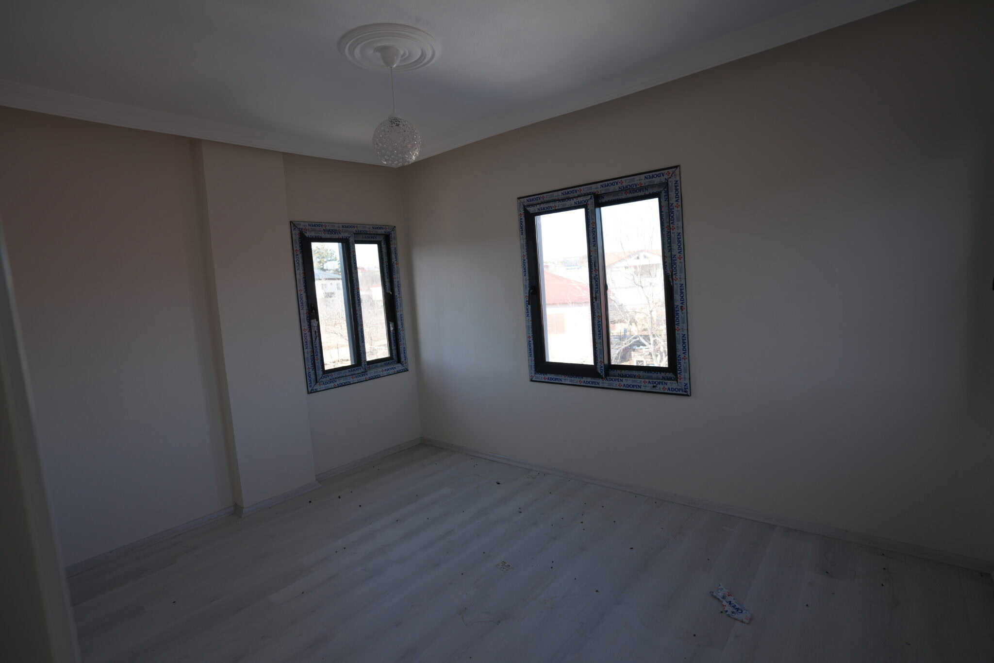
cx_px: 497
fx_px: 469
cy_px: 332
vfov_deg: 70.4
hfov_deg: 93.3
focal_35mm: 17
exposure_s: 1/160
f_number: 4
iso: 160
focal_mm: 17
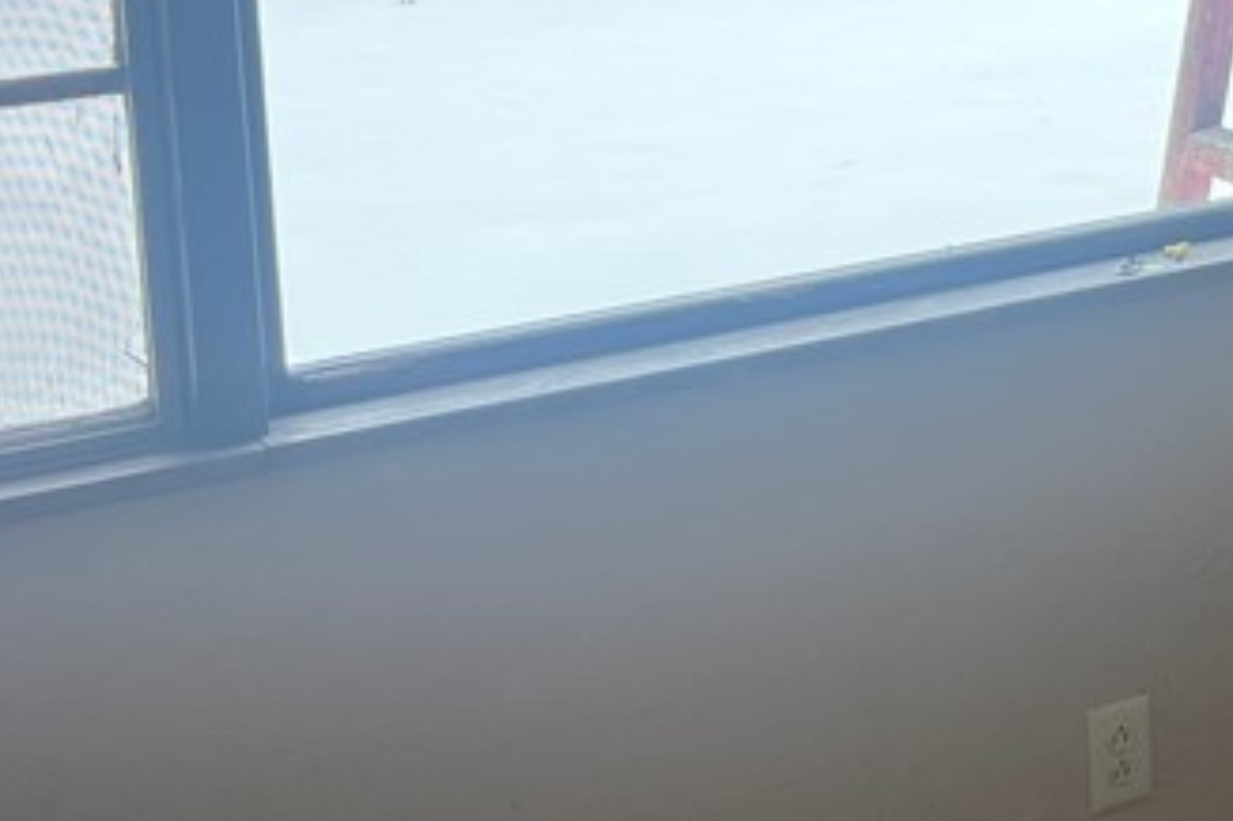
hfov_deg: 20.9
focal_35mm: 85
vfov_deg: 15.6
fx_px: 2910
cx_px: 1751
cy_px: -117
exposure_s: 1/367
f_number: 1.5
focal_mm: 5.7
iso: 50
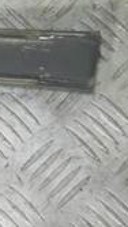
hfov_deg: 6.3
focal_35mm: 171
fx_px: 1031
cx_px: -301
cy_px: -5
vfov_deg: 12.4
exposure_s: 1/30
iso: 200
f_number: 3.1
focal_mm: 6.72
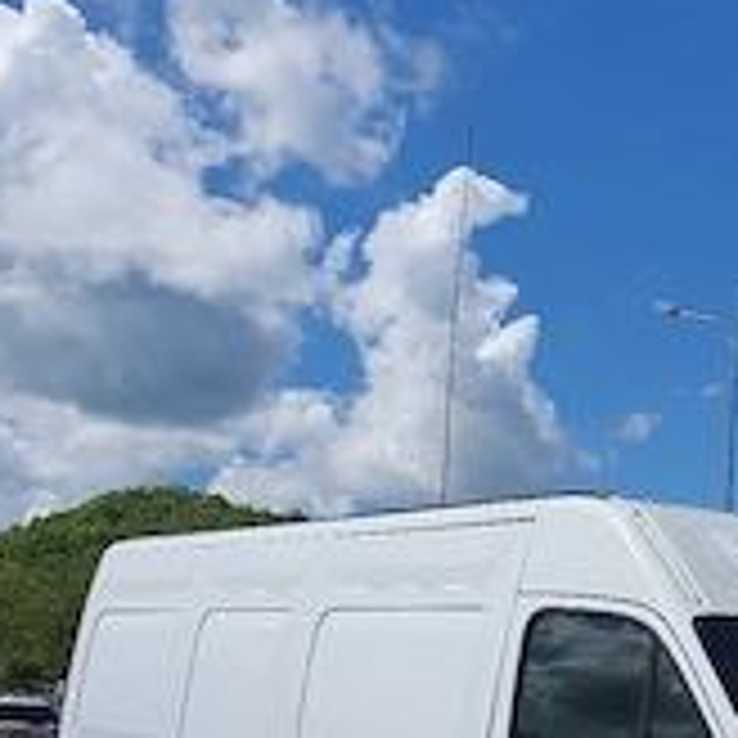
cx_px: 616
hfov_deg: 29.7
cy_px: 774
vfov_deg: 28.3
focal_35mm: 56
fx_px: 1351
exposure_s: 1/5000
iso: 50
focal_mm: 4.32
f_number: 2.4
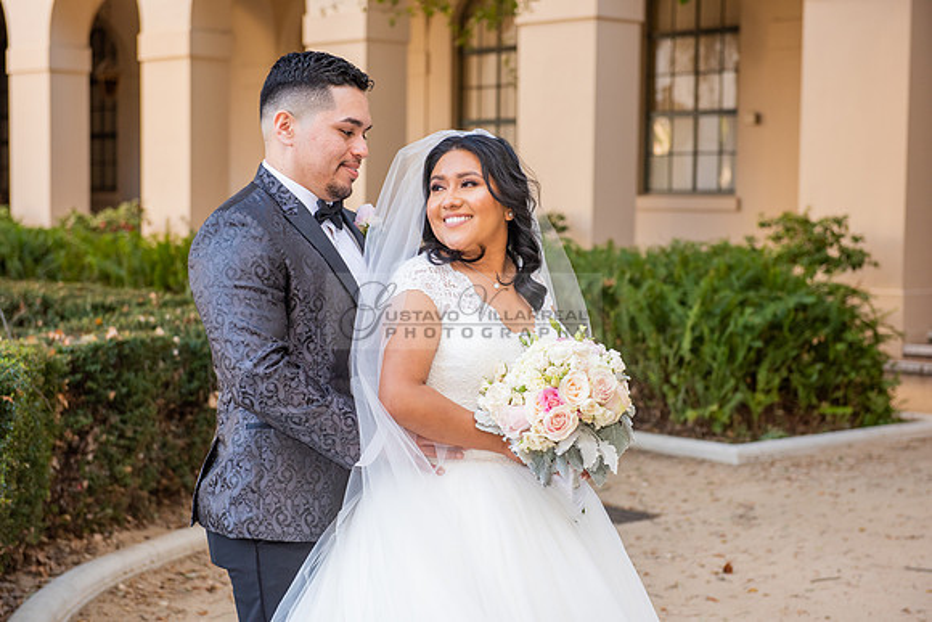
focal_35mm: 70
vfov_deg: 19.5
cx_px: 466
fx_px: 1813
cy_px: 311
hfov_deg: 28.8
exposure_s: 1/200
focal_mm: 70
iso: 640
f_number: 4.5
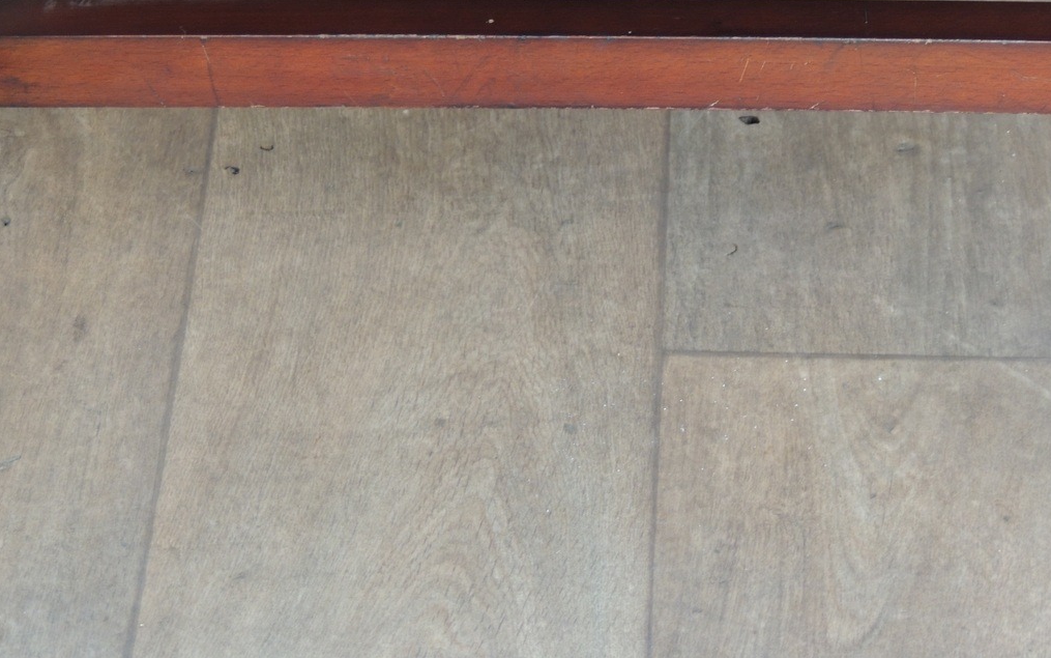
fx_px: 4441
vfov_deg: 8.5
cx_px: 524
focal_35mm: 155
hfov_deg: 13.5
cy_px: 294
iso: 400
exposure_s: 1/40
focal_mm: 25.8
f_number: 4.4
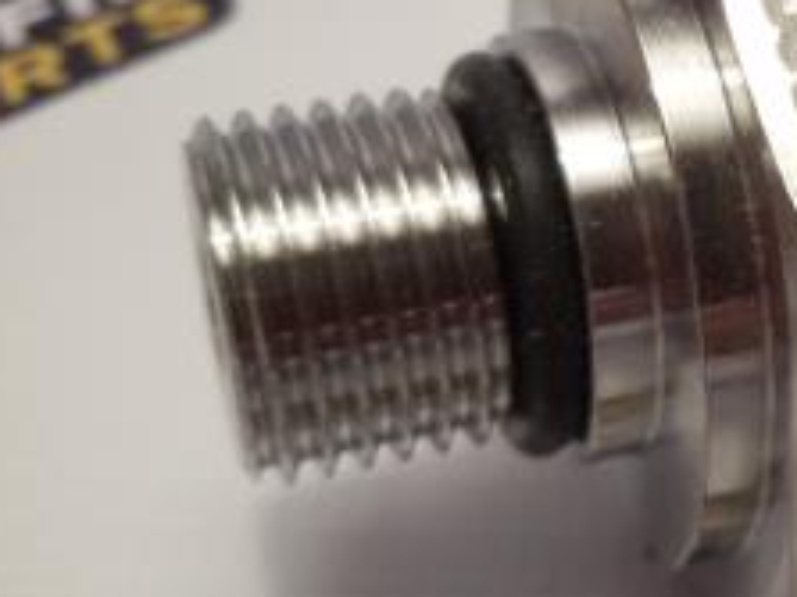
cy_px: 259
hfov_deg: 23.8
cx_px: 944
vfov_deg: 19.6
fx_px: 1726
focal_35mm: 75
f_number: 2.4
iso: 50
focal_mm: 2.93
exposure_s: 1/40
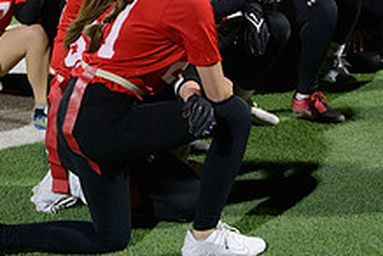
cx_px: 152
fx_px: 1128
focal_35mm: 106
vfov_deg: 12.8
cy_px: 27
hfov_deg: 19.3
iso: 3200
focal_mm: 40
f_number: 2.8
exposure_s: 1/320
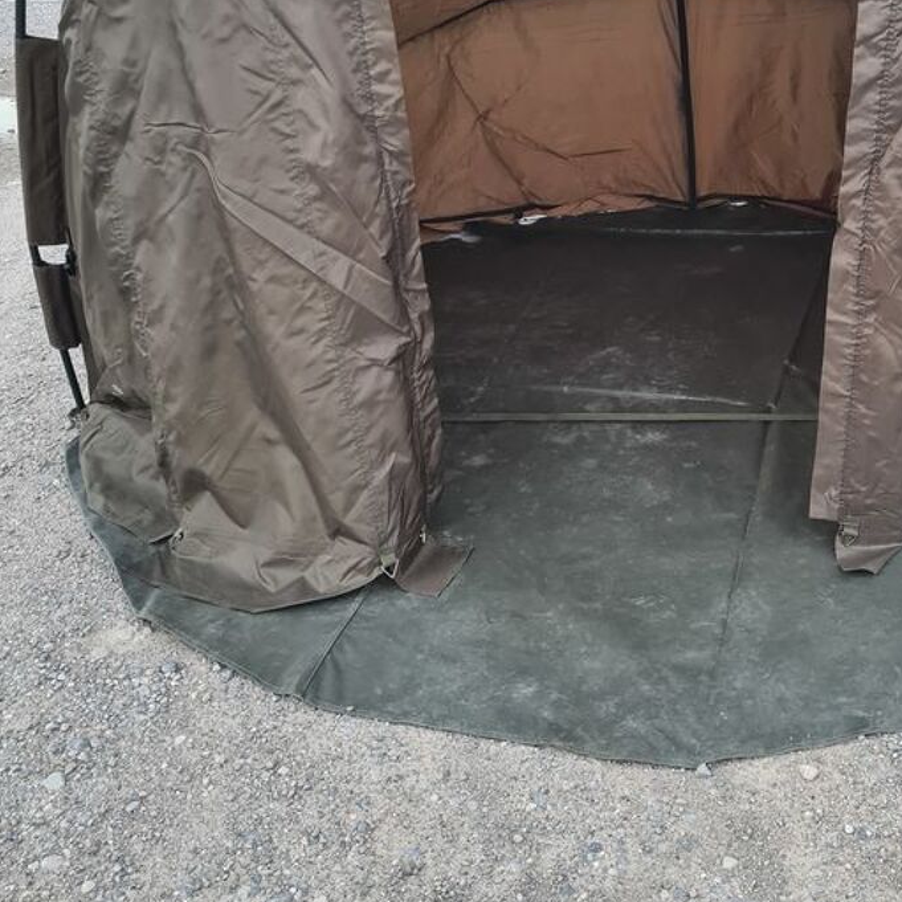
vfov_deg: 37.0
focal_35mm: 45
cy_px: 274
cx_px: 658
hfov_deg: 36.8
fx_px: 1327
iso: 200
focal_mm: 5.4
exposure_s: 1/50
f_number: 1.8
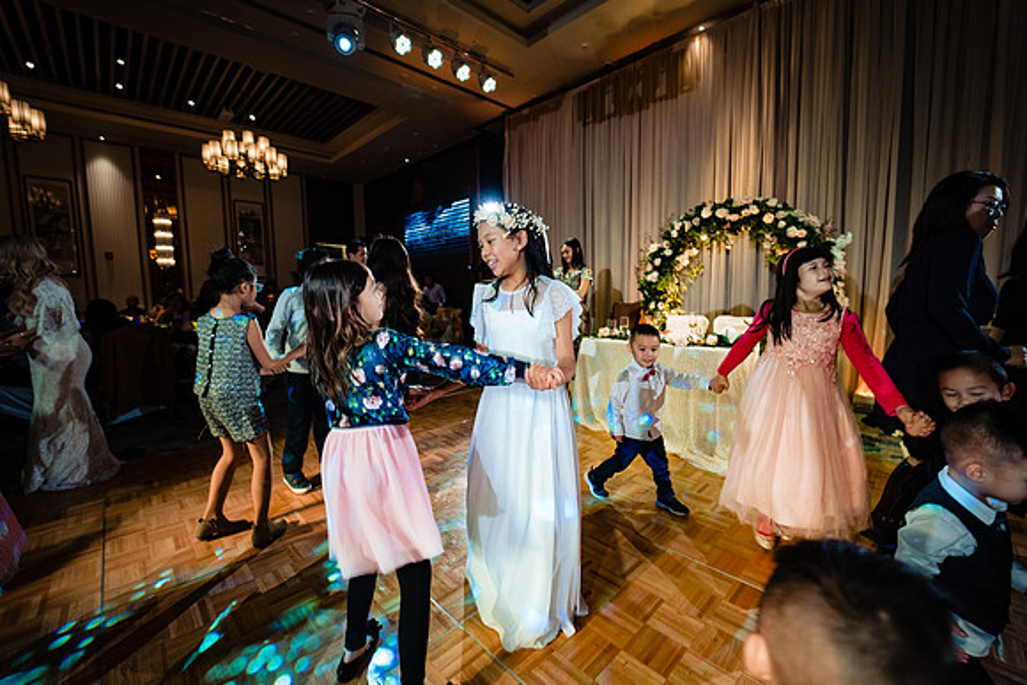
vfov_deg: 81.2
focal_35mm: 14
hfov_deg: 104.2
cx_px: 514
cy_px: 342
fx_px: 399
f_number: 2.8
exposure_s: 1/160
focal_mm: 14
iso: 1000
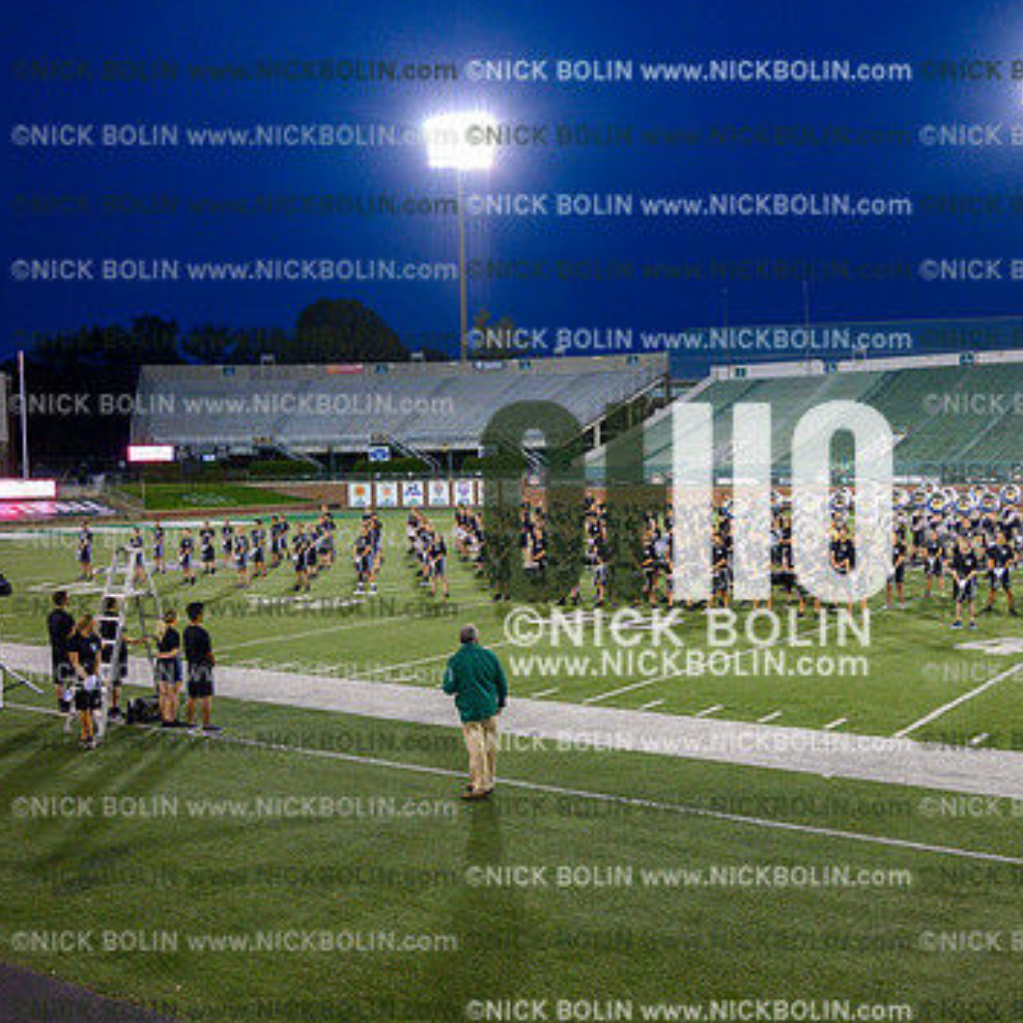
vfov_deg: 44.9
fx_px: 1237
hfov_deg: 44.2
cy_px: 539
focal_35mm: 37
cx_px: 687
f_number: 4
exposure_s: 1/640
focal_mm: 26.5
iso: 4000
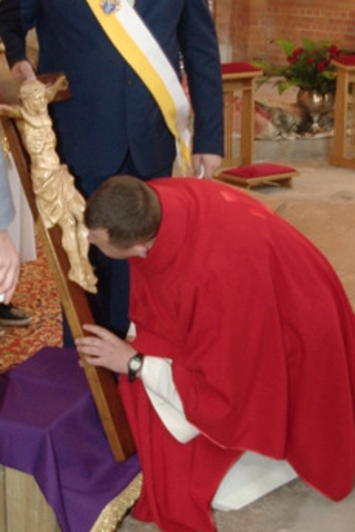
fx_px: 1065
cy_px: 316
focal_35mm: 72
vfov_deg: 28.0
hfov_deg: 18.9
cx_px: 130
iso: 800
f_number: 4
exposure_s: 1/30
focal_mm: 21
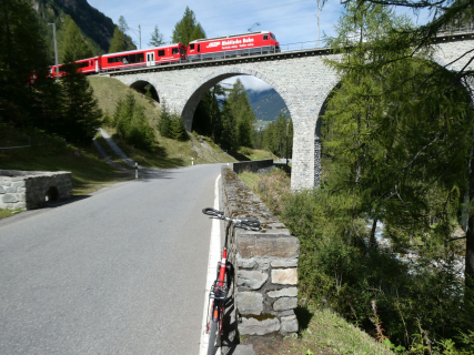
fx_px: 356
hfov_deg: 67.3
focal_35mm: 26
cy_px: 178
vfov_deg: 53.0
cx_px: 237
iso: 80
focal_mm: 4.7
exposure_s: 1/1000
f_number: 3.4
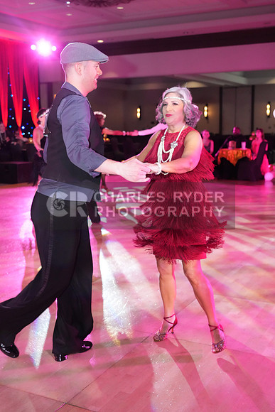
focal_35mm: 43
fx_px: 492
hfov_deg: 31.2
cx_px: 138
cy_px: 206
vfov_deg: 45.4
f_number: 5
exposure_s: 1/250
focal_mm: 43
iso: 6400
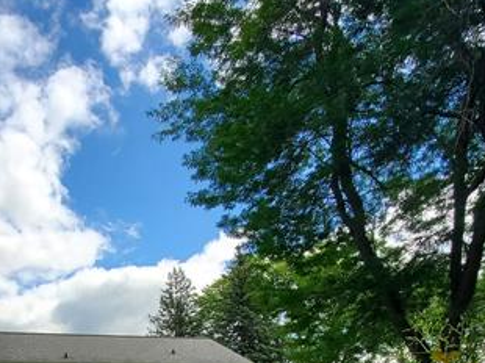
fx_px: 602
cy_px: 460
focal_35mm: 43
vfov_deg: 28.2
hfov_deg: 41.3
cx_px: 74
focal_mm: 1.8
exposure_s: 1/1248
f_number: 2.2
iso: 50
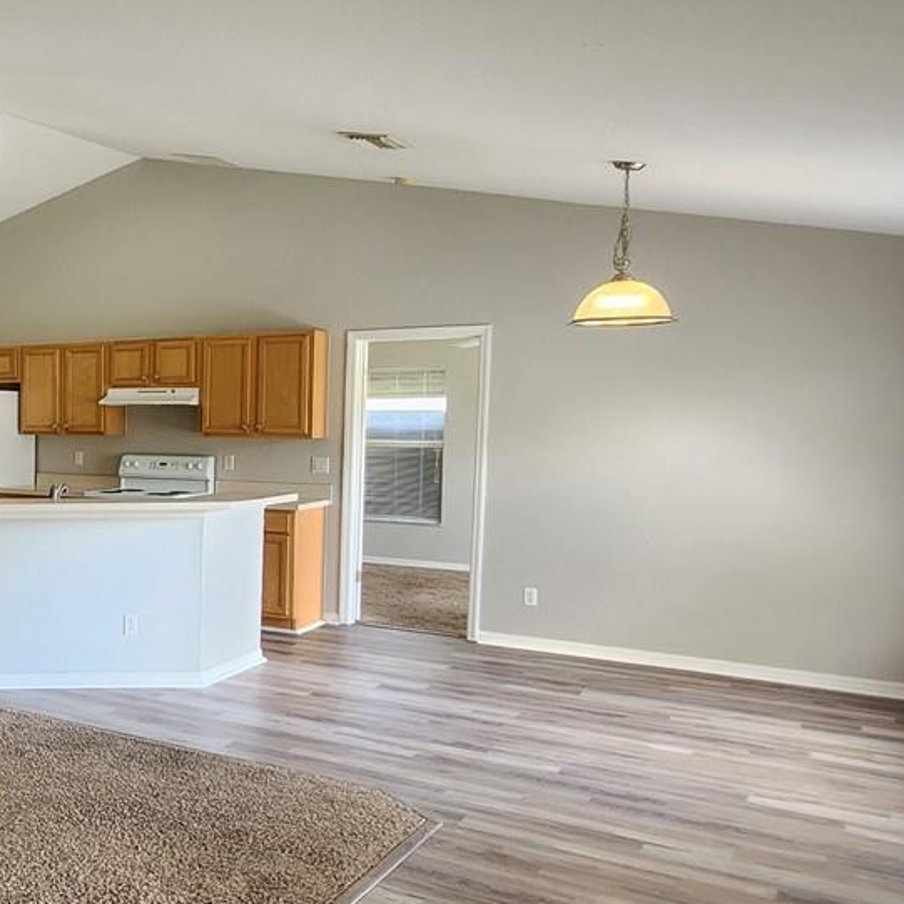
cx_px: -199
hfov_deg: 36.5
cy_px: 496
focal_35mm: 34
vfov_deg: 48.4
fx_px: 1005
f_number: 2.2
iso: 200
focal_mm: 2.2
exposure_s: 1/60
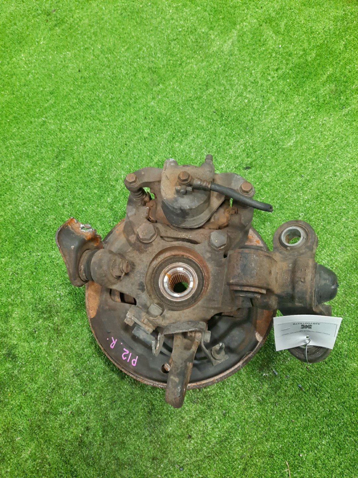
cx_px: 179
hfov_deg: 54.9
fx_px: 345
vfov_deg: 69.4
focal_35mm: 25
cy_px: 239
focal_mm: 4.6
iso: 357
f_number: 2
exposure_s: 1/33
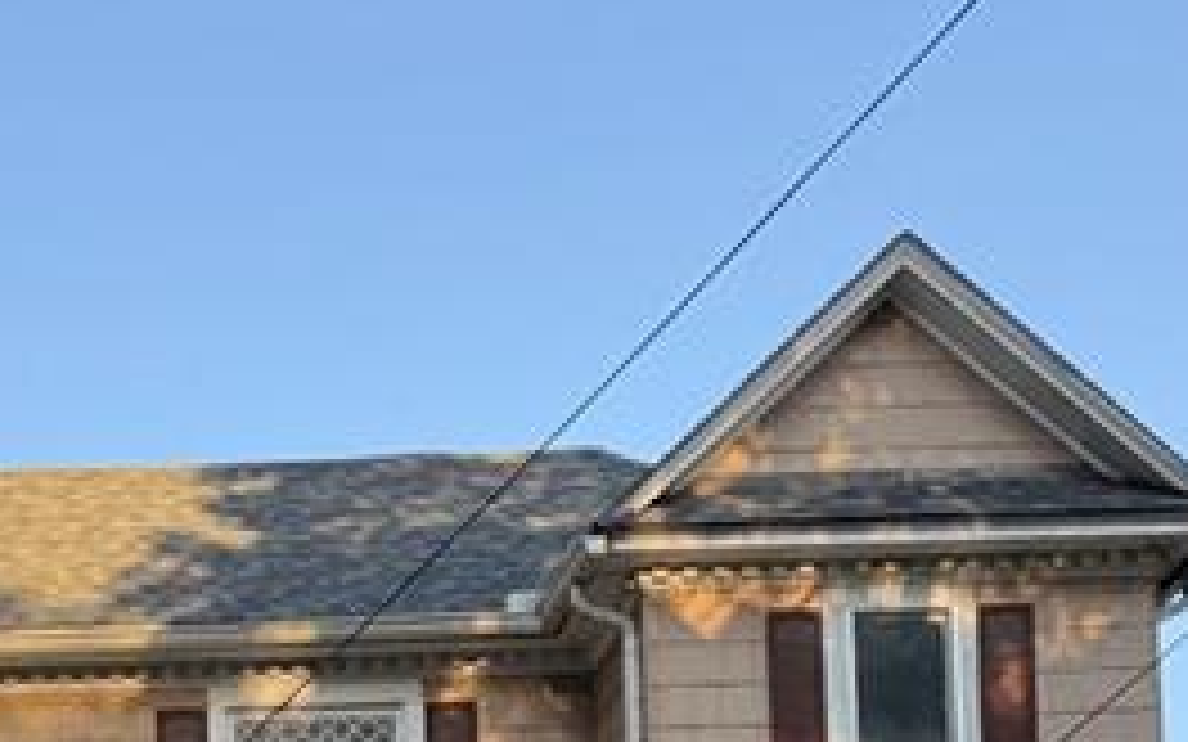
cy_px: 1574
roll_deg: +2.3
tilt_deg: +2.5
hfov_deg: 26.8
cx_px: 94
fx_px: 2396
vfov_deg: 14.2
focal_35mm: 74
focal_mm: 6.76
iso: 100
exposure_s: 1/524
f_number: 1.78
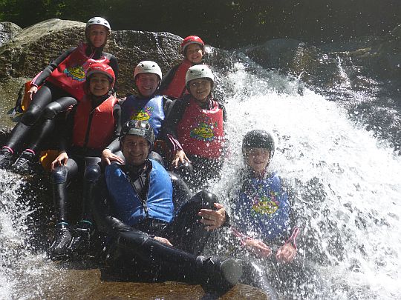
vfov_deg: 32.9
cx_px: 200
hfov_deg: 42.9
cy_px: 150
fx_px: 510
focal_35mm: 44
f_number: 4.3
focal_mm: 7.8
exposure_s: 1/500
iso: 125
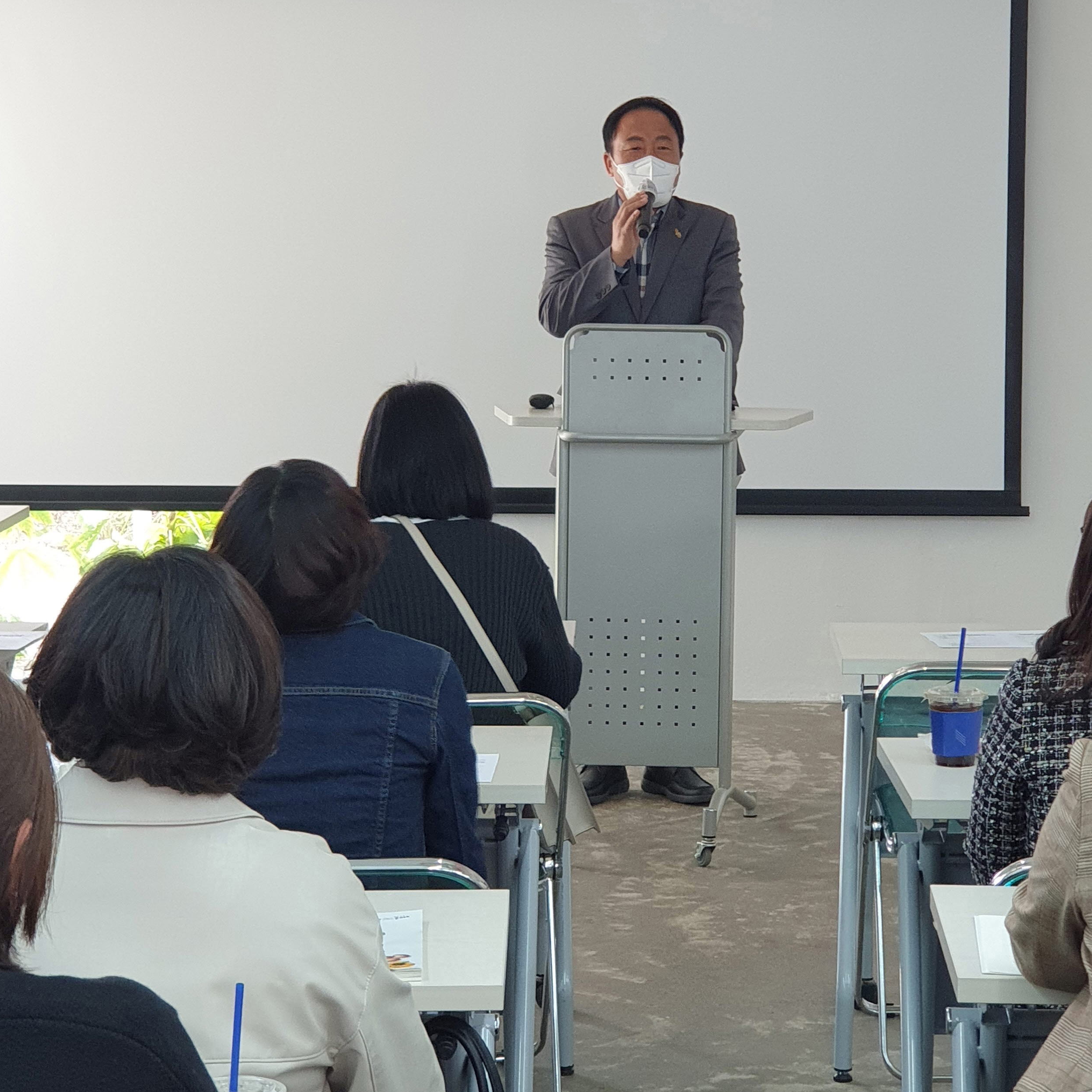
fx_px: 2641
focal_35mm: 74
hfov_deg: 23.4
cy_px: 442
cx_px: 601
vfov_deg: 23.3
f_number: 2.4
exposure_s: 1/30
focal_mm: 6
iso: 100
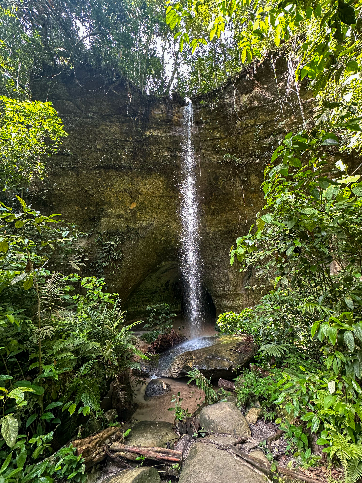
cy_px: 242
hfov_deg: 85.7
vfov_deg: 102.1
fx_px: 195
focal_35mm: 14
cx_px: 181
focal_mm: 2.22
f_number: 2.2
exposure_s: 1/100
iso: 200
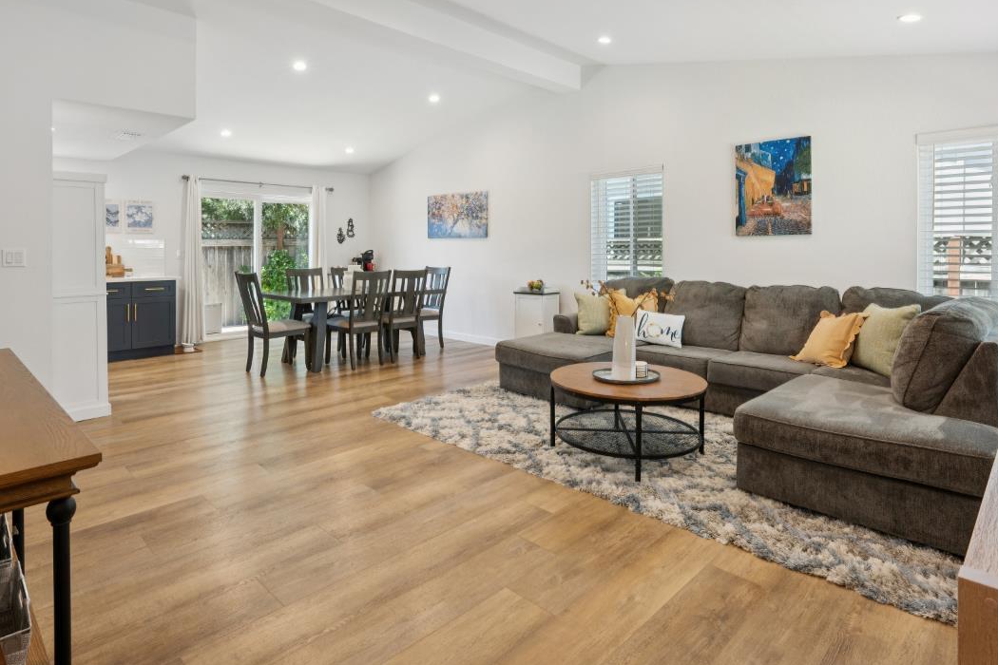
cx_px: 485
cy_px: 254
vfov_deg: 61.2
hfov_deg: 84.0
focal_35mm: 20
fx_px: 554
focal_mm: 14
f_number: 9
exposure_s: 1/10
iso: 250
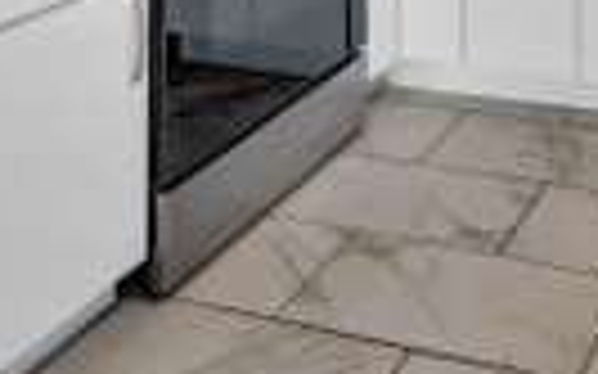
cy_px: -318
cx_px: 625
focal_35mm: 55
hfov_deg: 33.2
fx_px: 896
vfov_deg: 18.1
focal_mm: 10
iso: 1000
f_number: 8
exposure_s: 1/15
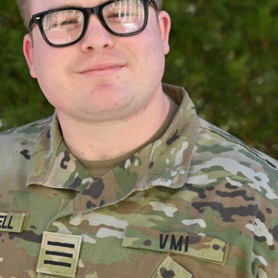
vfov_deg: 18.6
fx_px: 845
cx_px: 45
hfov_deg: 18.5
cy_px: 91
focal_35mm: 93
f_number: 3.2
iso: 100
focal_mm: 50
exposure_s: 1/320
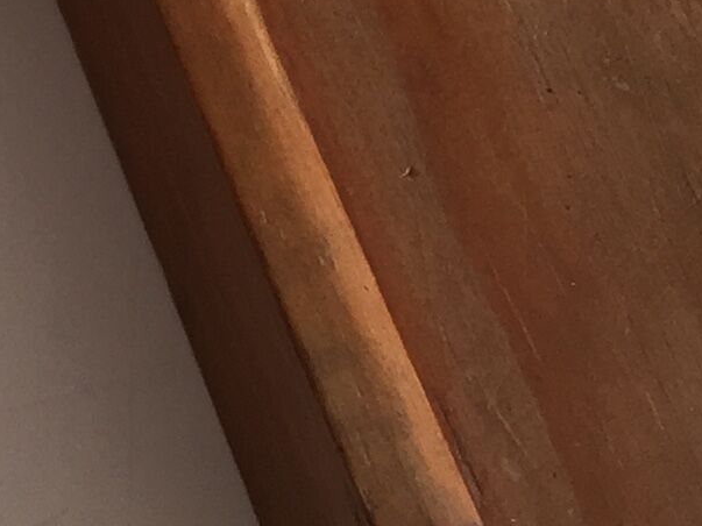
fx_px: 3183
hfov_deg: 11.7
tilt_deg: -58.3
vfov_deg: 9.1
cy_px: -340
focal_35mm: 157
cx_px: -543
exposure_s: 1/50
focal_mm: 4.15
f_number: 2.2
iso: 32
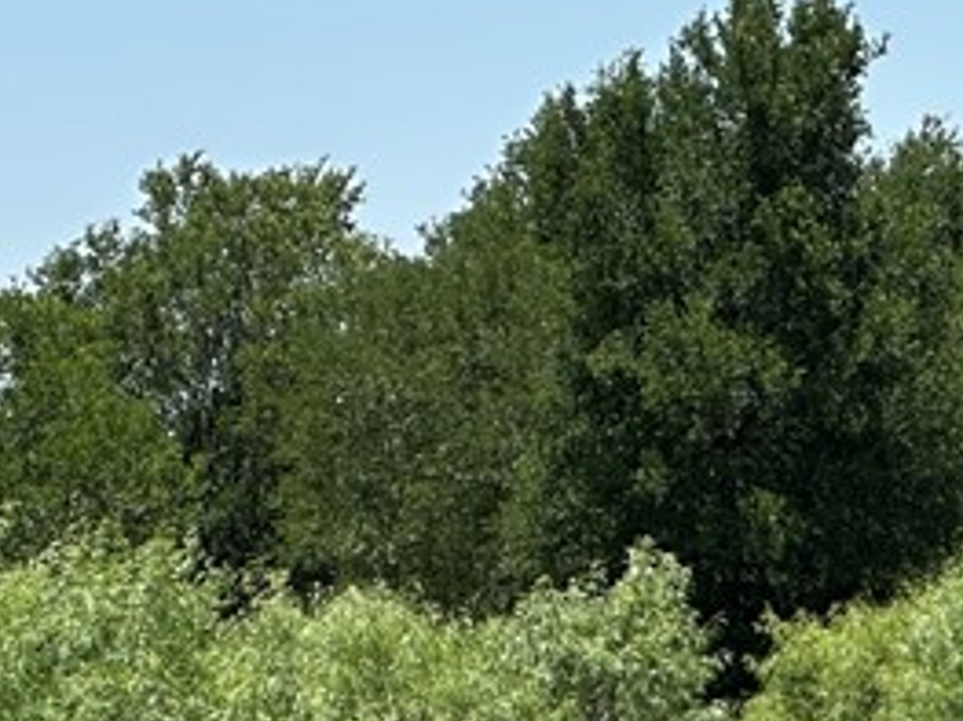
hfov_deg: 6.5
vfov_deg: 4.9
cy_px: 769
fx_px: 8342
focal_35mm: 300
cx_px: 1523
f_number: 2.8
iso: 32
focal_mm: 9
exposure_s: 1/622
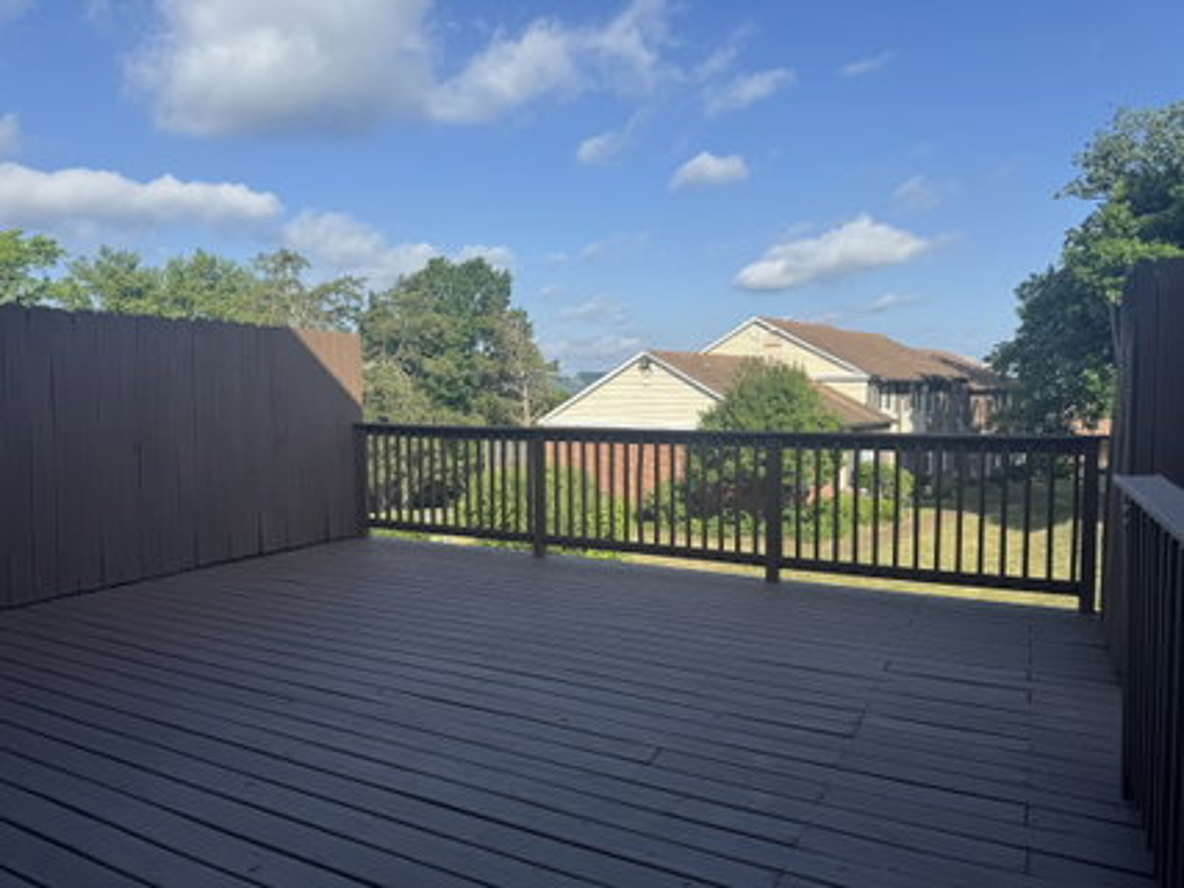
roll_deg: -0.3
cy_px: 444
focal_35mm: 24
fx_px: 821
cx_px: 592
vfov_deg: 56.8
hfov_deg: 71.6
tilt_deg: -4.0
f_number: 1.78
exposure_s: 1/3802
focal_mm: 6.76
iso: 80
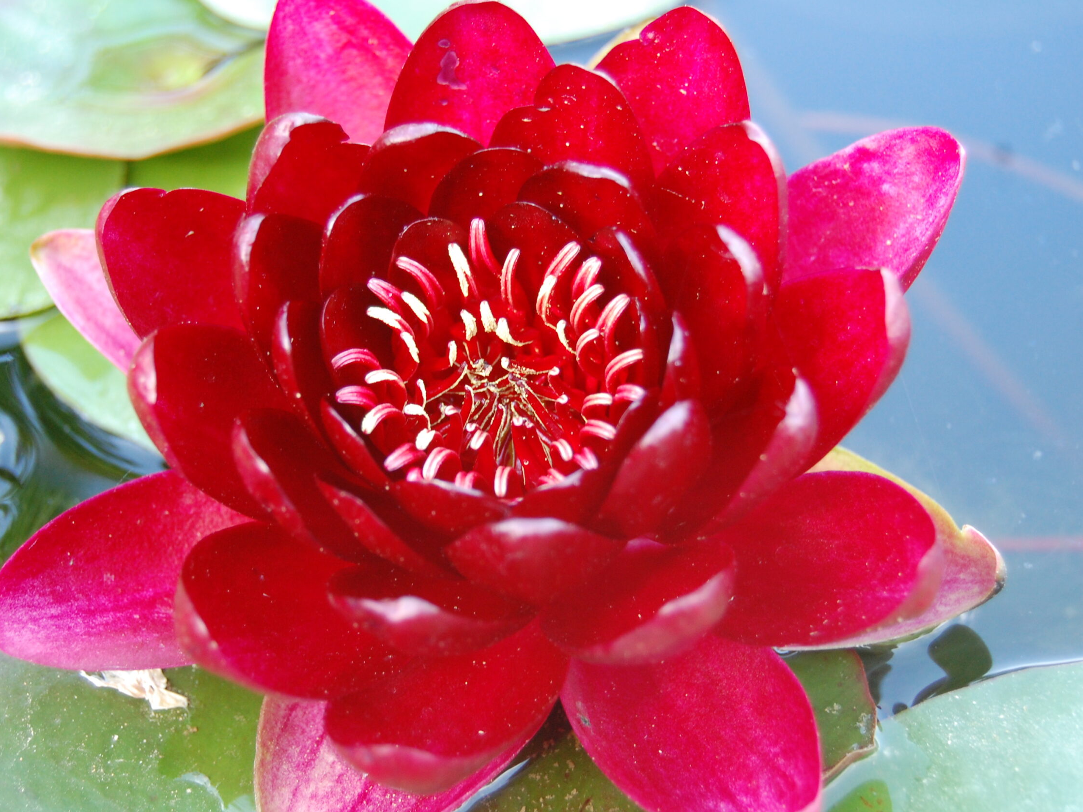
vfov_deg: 22.3
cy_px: 401
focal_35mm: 66
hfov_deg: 29.4
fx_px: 2065
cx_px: 487
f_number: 5
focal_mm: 40
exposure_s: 1/100
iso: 800
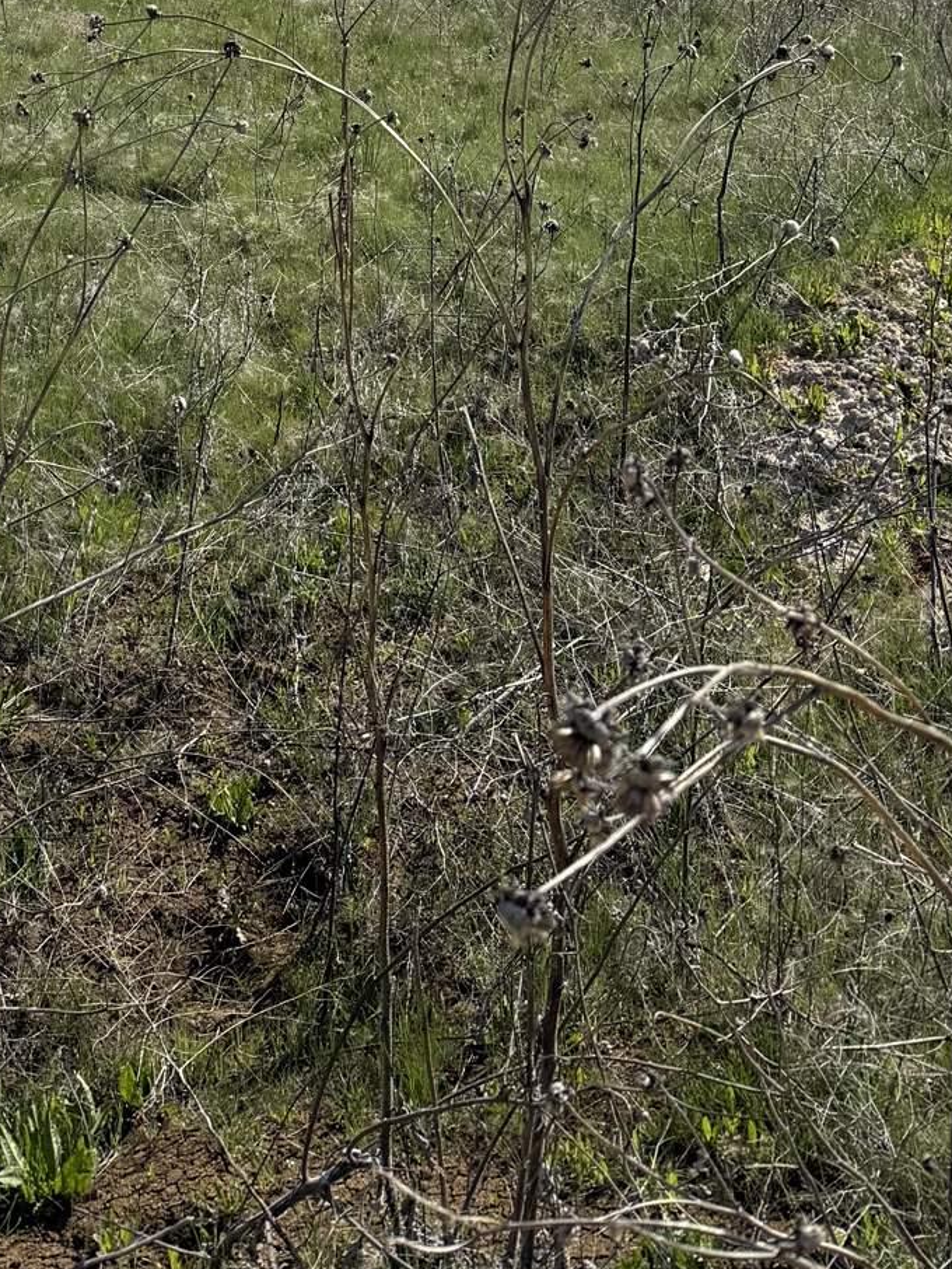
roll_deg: +0.5
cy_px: -322
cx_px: 252
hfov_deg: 23.8
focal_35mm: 61
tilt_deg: -9.6
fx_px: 2236
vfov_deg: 27.2
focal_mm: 6.76
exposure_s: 1/8130
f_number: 1.78
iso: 80
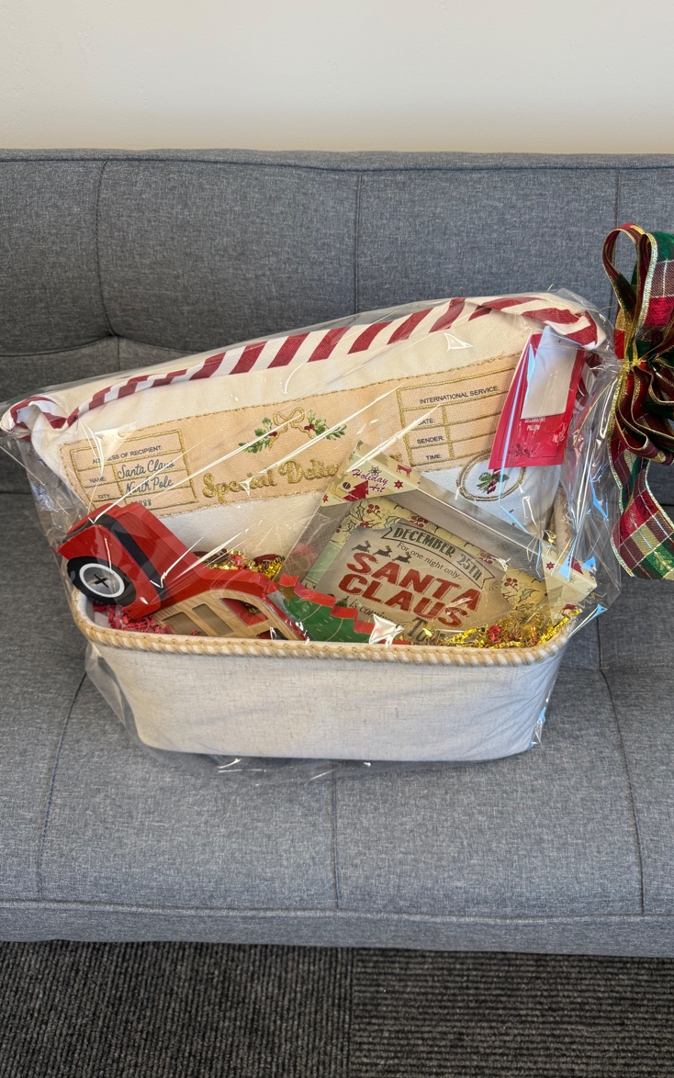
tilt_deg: -49.3
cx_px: 393
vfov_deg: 70.4
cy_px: 535
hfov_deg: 47.4
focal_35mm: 26
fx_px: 764
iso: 125
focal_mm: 6.76
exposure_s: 1/120
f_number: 1.78
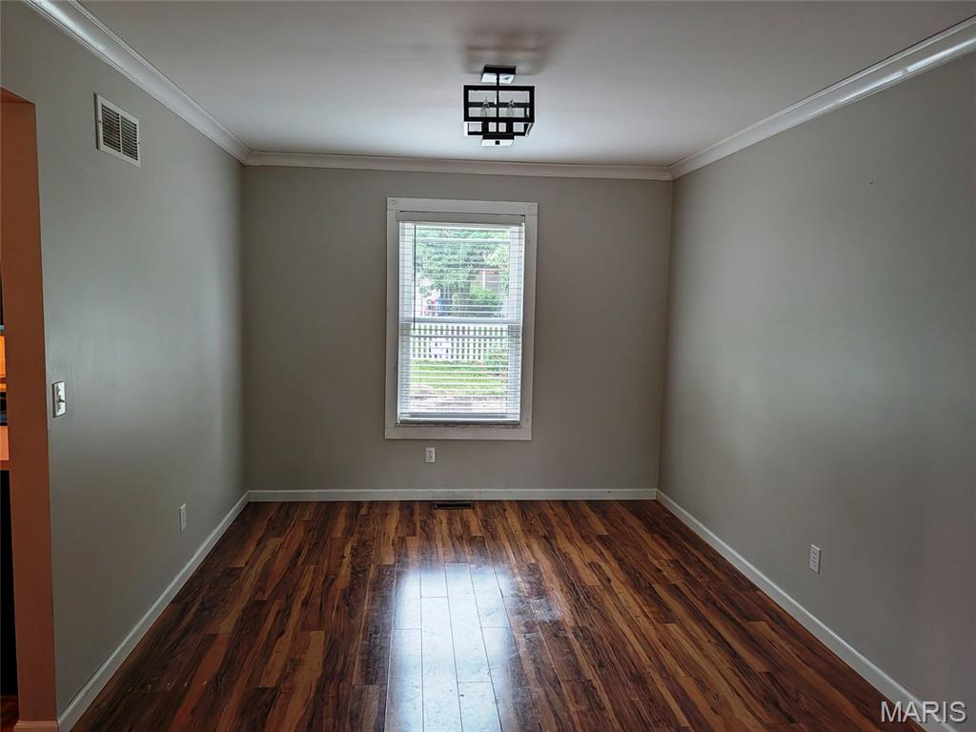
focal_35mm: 24
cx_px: 488
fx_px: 677
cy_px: 366
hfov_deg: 71.6
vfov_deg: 56.8
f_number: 1.68
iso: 21
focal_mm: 6.9
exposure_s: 1/172
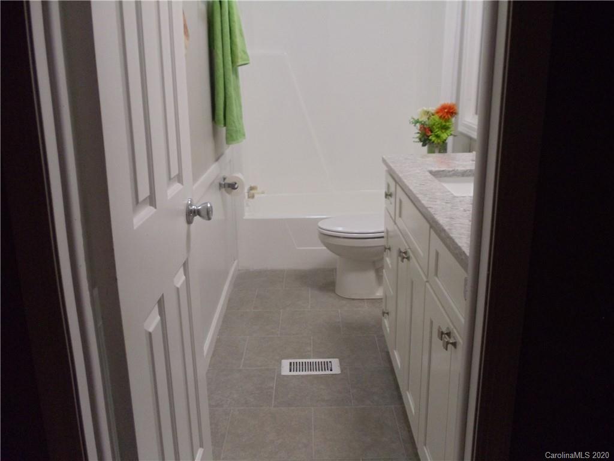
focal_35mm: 44
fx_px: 780
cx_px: 307
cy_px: 230
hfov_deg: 42.9
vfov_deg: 32.9
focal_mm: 6
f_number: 3.5
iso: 400
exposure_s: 1/30
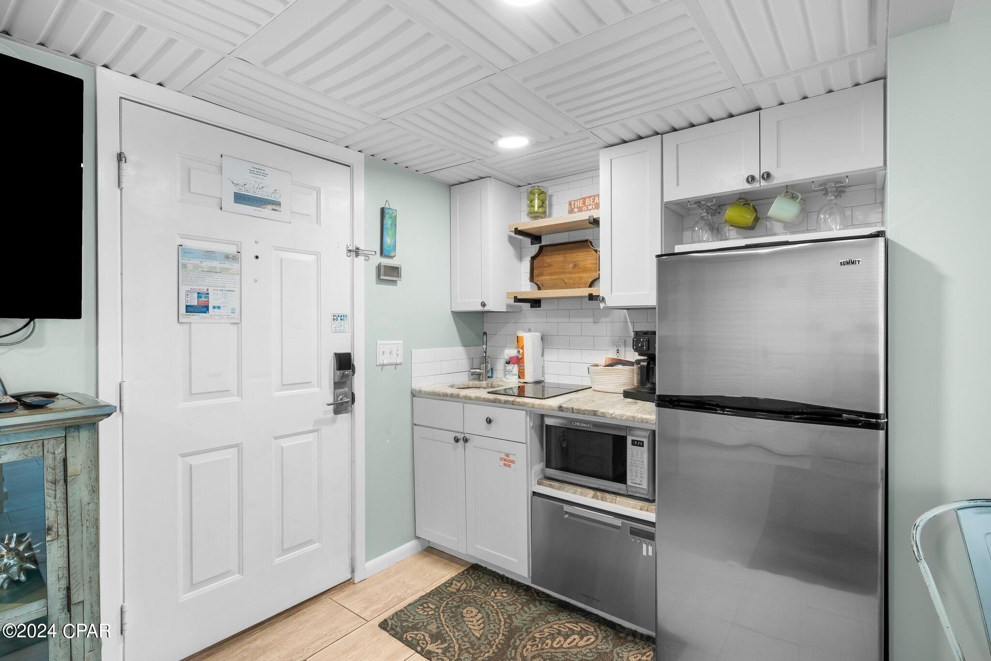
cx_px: 496
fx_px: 468
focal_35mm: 17
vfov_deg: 70.4
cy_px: 330
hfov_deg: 93.3
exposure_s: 1/13
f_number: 9
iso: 640
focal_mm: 17
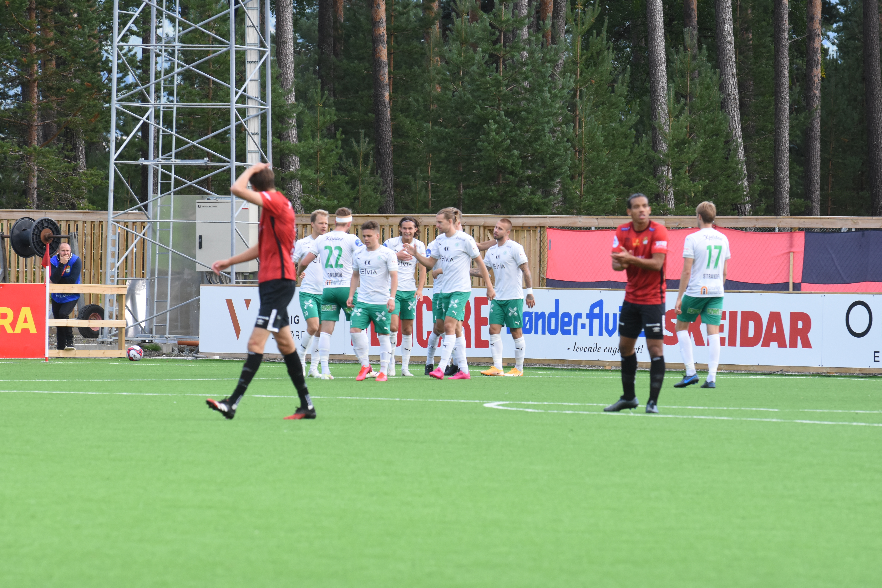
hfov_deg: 6.9
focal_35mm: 300
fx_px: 7349
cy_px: 294
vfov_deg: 4.6
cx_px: 441
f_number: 7.1
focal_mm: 200
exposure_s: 1/640
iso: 800
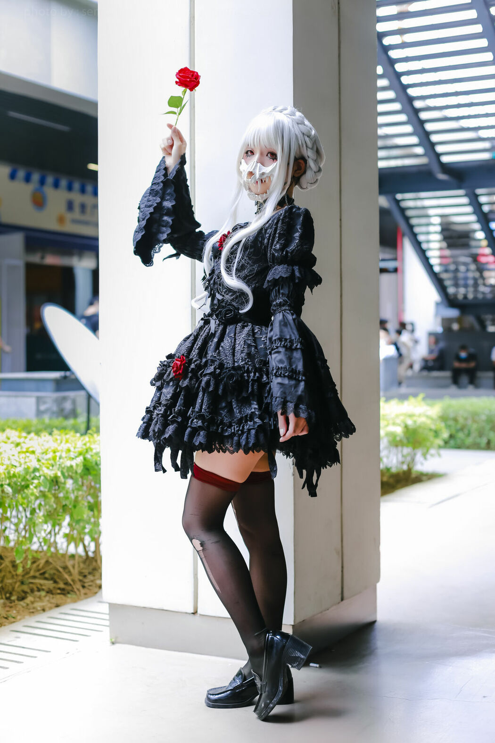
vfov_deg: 40.3
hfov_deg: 27.5
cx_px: 248
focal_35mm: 49
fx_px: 1011
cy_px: 372
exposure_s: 1/160
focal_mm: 50
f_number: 2.8
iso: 200
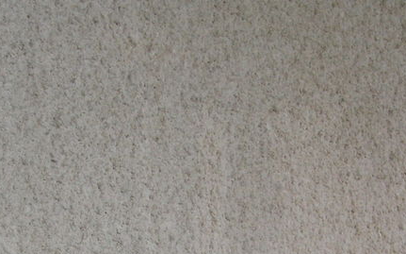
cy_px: 331
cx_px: 165
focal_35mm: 91
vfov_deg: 13.8
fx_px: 1007
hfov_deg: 22.8
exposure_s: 1/90
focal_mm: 6.1
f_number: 2.8
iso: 50
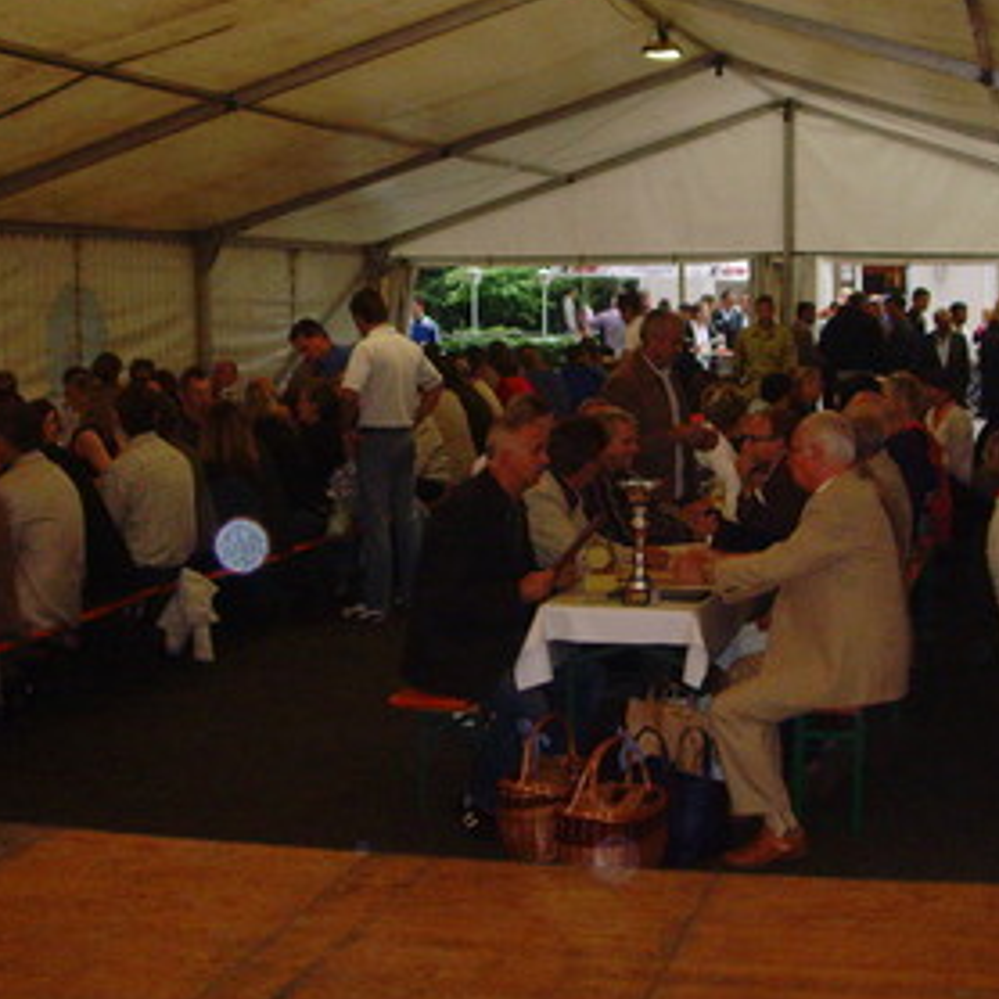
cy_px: 419
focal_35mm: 62
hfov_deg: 27.7
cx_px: 589
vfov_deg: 27.7
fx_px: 2024
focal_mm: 6.6
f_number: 3.5
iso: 400
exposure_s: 1/45
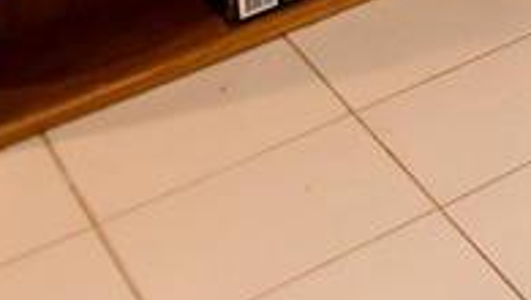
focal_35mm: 99
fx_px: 1395
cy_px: -487
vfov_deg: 10.2
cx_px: 1242
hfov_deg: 14.7
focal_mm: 12
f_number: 4
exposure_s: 1/60
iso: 1250
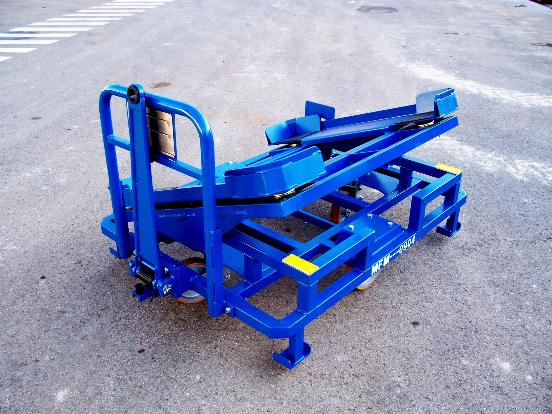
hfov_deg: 54.0
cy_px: 207
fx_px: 542
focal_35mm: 34
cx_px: 276
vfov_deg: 41.8
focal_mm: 5.6
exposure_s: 1/98.4
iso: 80
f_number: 2.7
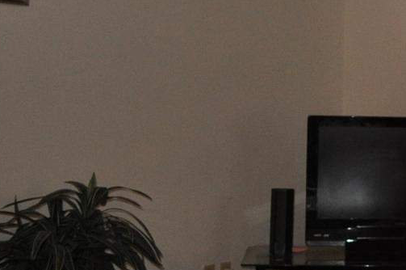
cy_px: 82
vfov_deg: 12.4
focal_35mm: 110
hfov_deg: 16.2
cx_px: 685
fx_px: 1239
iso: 800
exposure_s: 1/80
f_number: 3.5
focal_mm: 18
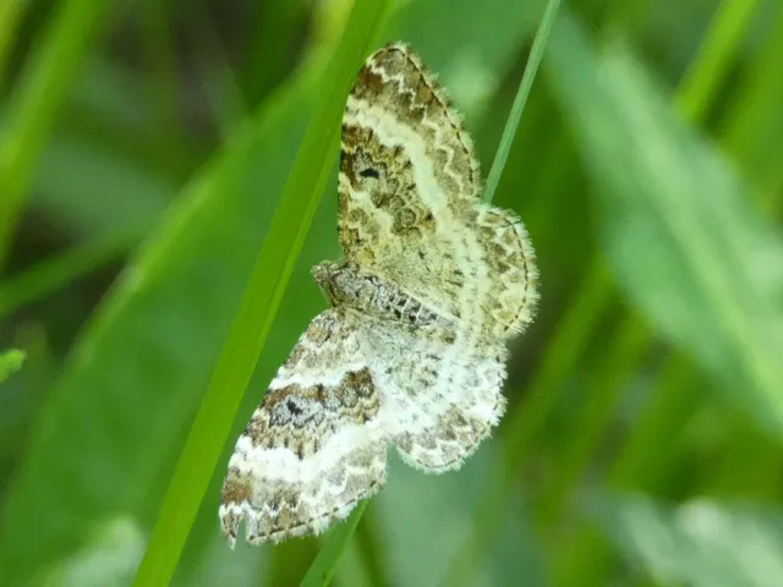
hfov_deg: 16.1
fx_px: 2760
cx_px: 392
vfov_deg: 12.1
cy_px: 294
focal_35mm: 122
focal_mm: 21.9
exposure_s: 1/80
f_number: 5.1
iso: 400
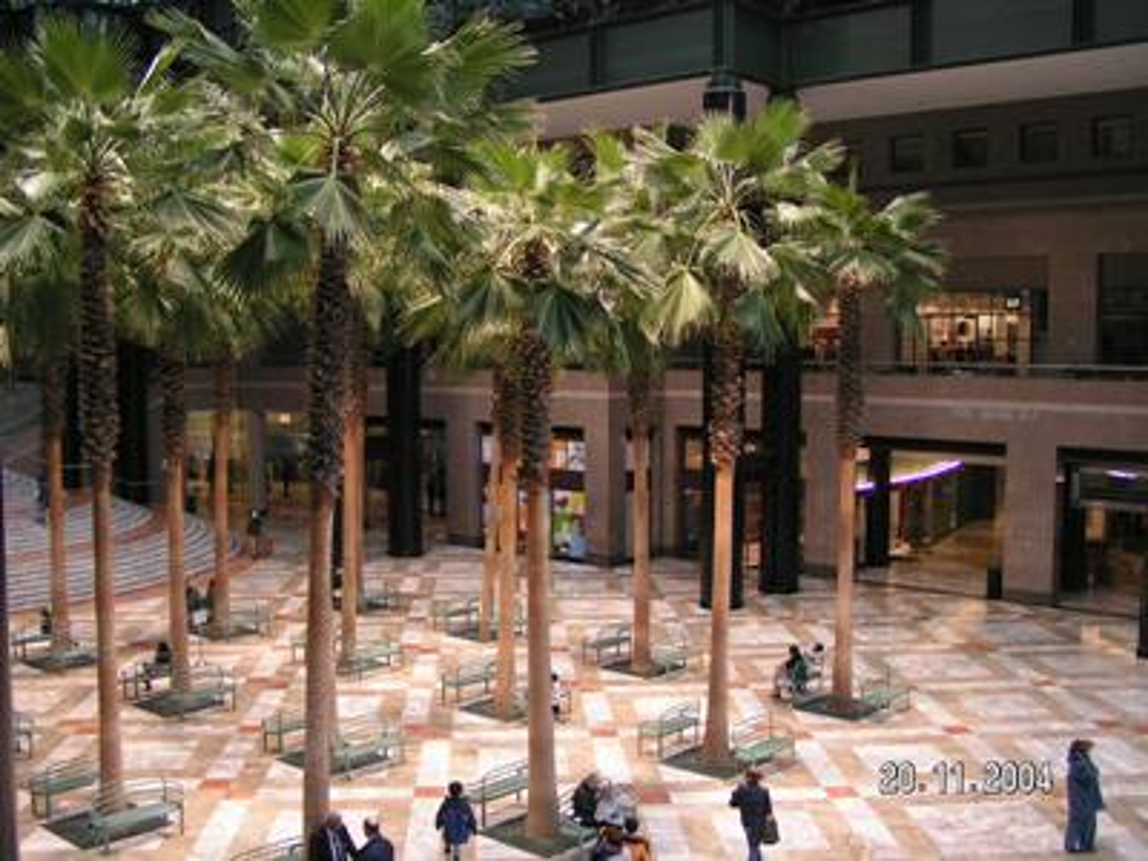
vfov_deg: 37.7
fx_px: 1260
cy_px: 430
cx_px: 574
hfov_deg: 49.0
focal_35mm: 38
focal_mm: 5.8
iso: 50
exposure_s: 1/40
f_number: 2.8
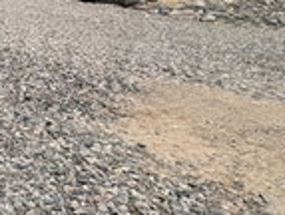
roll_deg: +0.9
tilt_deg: +6.6
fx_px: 413
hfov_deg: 24.8
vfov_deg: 24.6
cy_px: -80
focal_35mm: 50
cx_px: -181
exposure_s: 1/3717
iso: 50
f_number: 2.2
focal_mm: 2.22
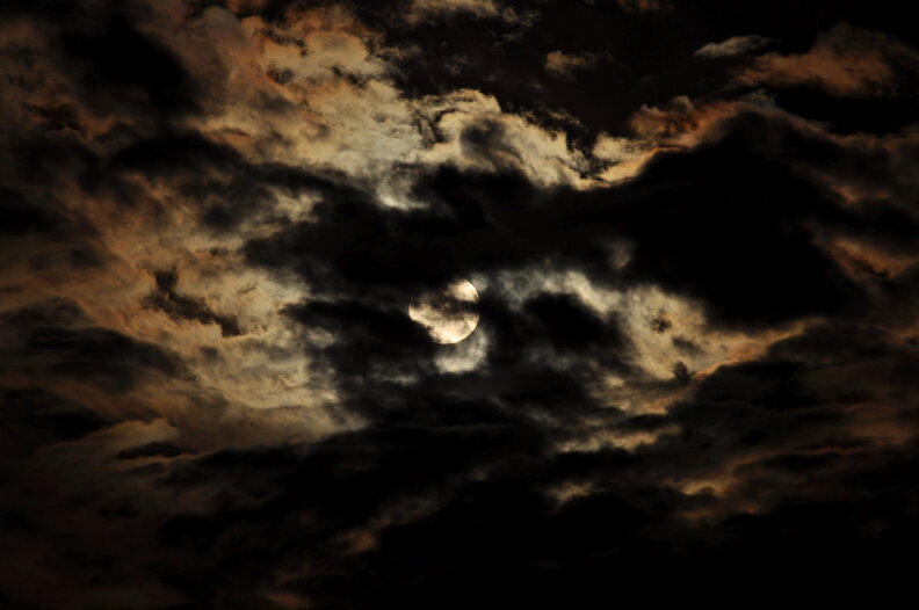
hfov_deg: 6.9
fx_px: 7649
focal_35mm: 300
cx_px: 460
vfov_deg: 4.6
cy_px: 305
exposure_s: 1
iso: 200
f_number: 6.3
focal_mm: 200
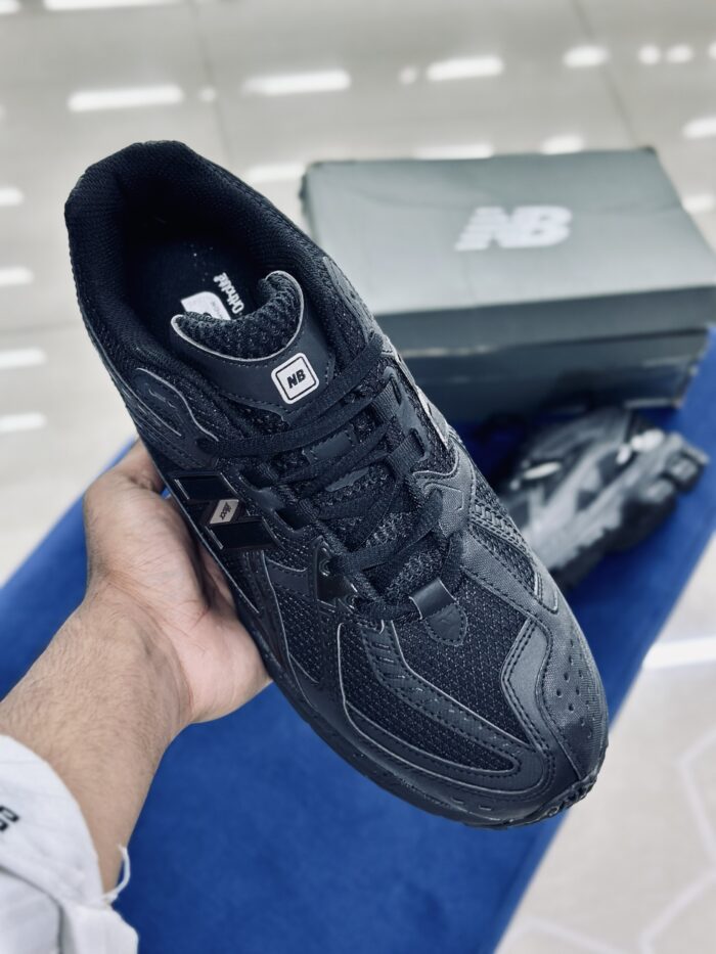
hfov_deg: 30.3
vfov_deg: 39.7
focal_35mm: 48
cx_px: 358
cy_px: 477
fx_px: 1323
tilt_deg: -56.2
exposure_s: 1/100
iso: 160
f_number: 1.78
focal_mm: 6.86
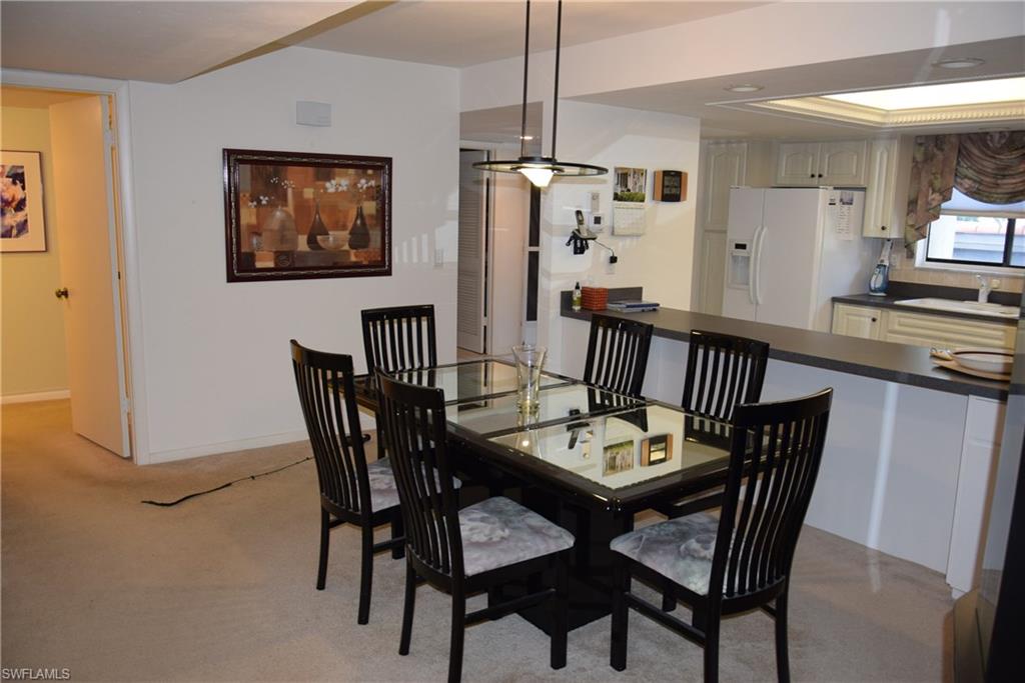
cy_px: 342
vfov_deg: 47.9
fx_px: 769
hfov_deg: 67.4
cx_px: 512
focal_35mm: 27
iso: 800
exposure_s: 1/60
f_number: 4
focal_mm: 18
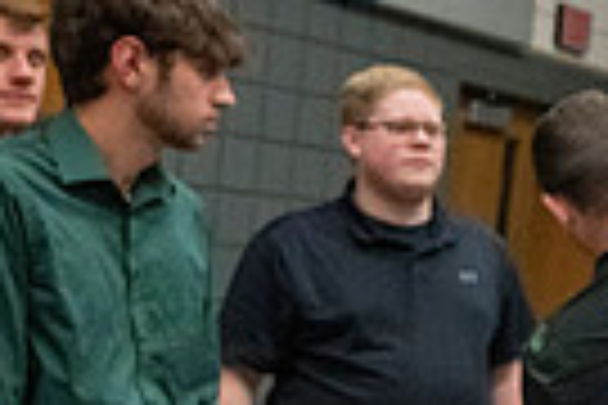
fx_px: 1739
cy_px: 403
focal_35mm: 103
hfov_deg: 16.6
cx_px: 1081
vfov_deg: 13.1
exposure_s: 1/500
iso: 10000
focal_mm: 24
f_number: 4
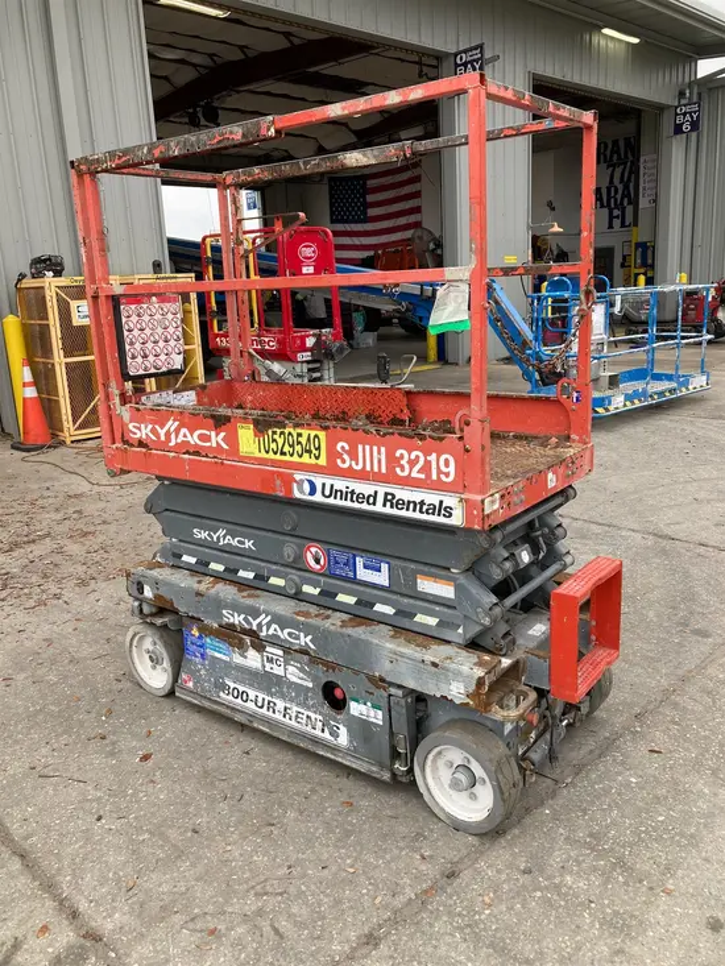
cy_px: 483
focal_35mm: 28
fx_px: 782
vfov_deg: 63.4
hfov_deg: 49.8
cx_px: 362
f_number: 1.8
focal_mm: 3.99
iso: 20
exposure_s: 1/481
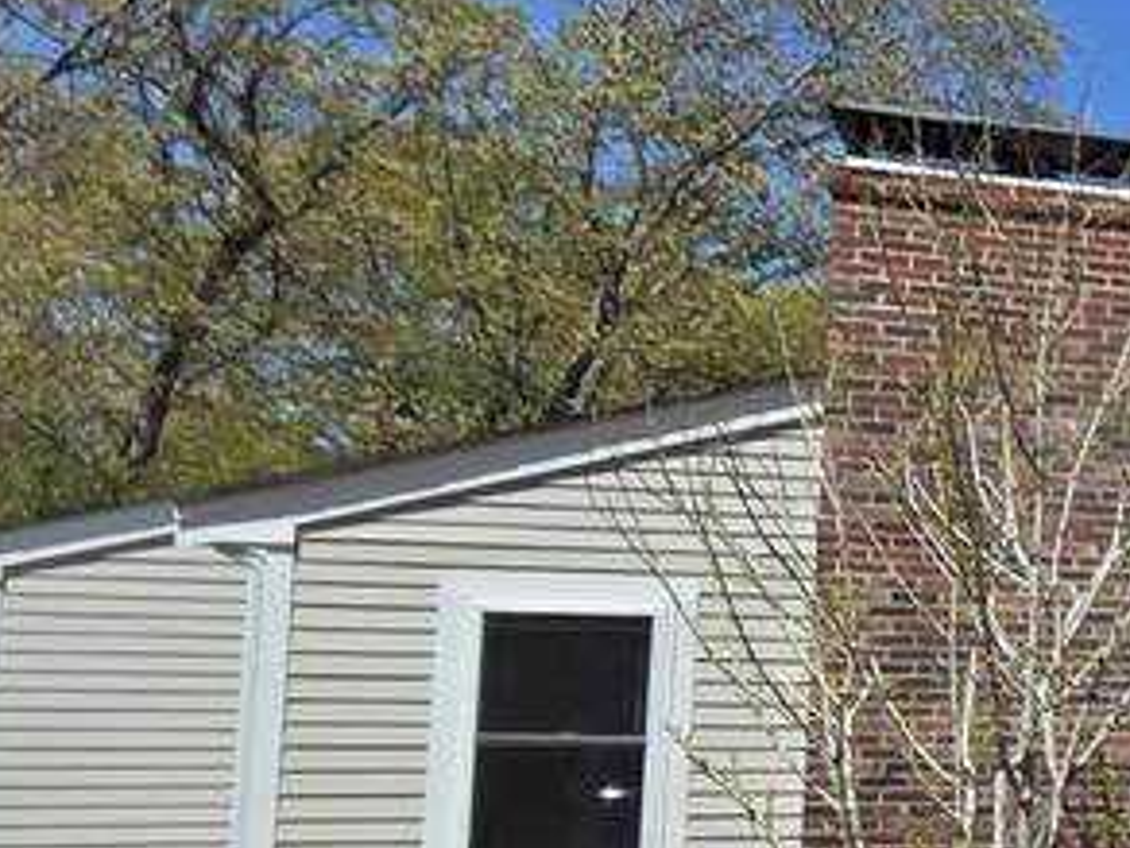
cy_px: 608
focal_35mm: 57
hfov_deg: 19.3
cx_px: 2252
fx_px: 1861
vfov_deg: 25.4
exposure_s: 1/2346
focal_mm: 2.2
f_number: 2.2
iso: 50
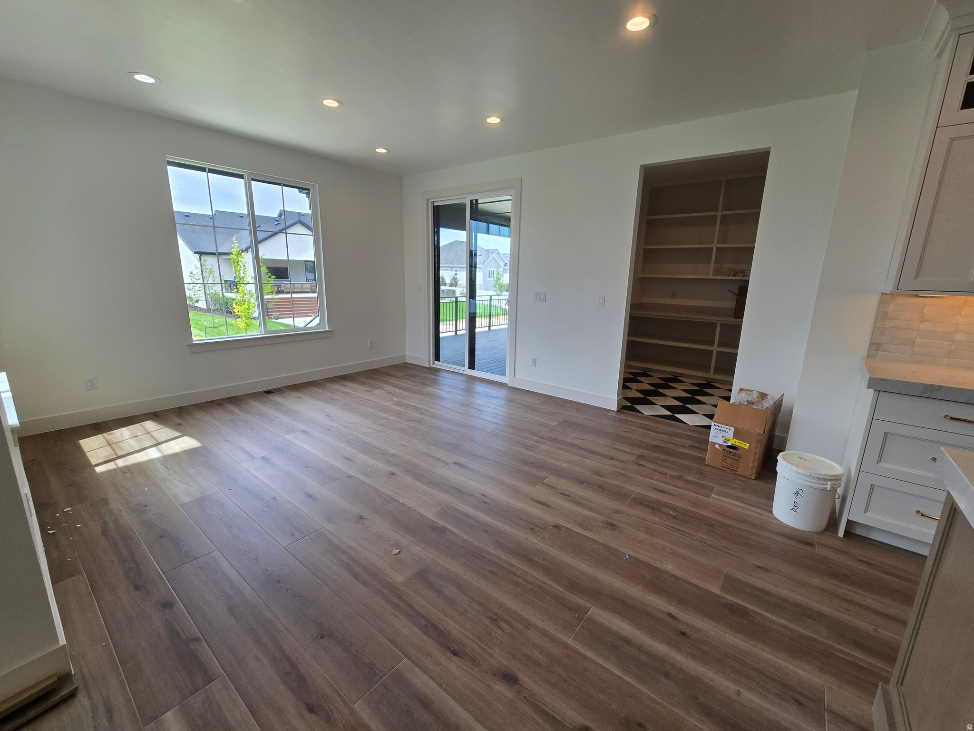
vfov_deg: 89.9
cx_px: 487
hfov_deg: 106.2
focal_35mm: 13
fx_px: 366
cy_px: 366
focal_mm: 2.2
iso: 50
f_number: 2.2
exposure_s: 1/207
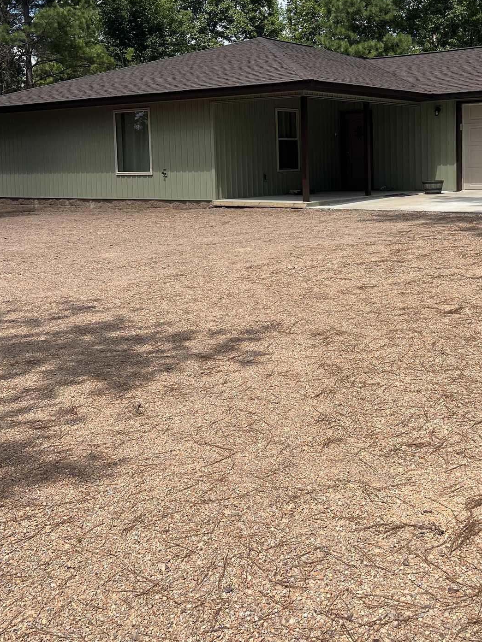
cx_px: 342
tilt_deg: -1.2
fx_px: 798
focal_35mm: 43
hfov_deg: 33.1
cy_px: 200
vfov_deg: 43.1
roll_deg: +2.0
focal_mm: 5.7
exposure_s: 1/3460
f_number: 1.5
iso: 50
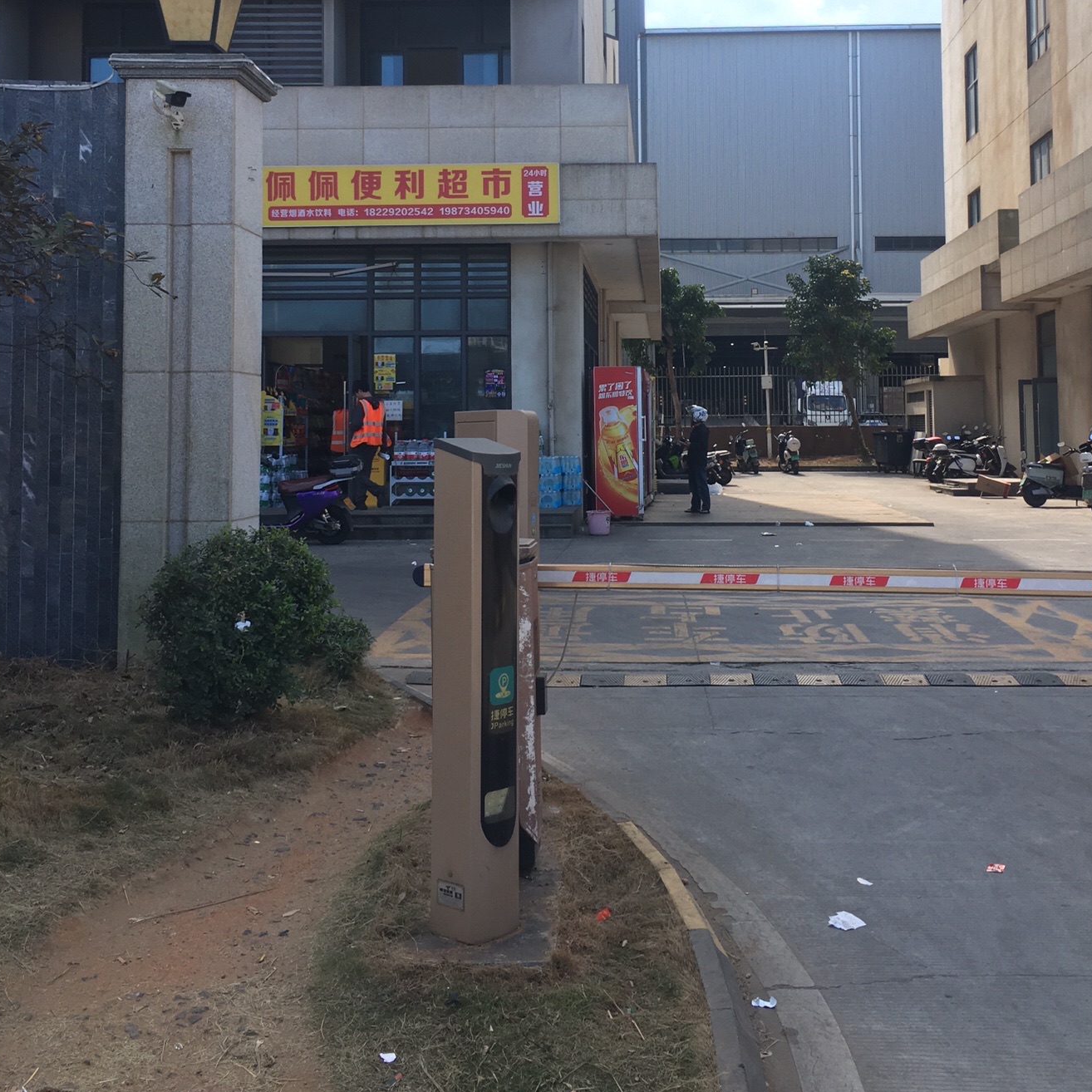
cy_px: 338
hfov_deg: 42.8
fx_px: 1392
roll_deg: +0.5
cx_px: 616
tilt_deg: +4.2
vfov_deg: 42.1
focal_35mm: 39
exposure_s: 1/442
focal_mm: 4.15
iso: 25
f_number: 2.2
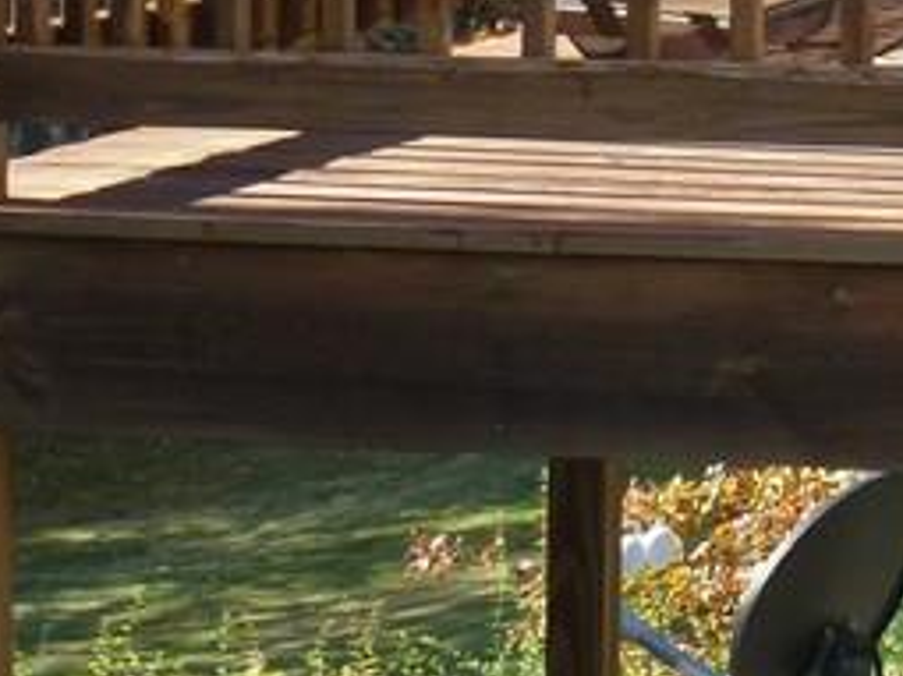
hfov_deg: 8.5
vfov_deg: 6.4
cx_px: 1278
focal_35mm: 229
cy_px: -368
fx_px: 5971
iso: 100
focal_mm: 10.1
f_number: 4.4
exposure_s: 1/200
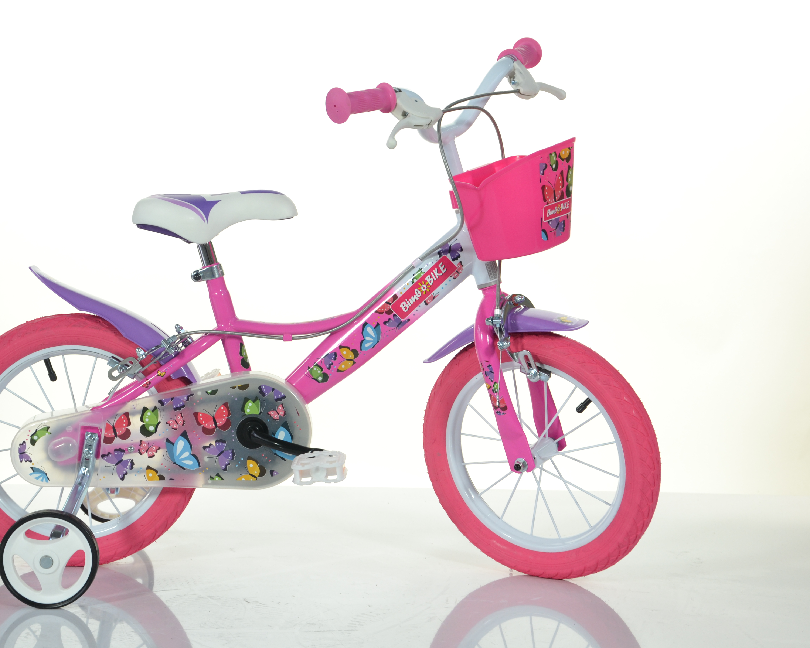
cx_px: 354
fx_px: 1836
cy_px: 323
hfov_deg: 24.9
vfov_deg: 20.0
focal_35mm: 77
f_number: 6.3
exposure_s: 1/60
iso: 400
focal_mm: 45
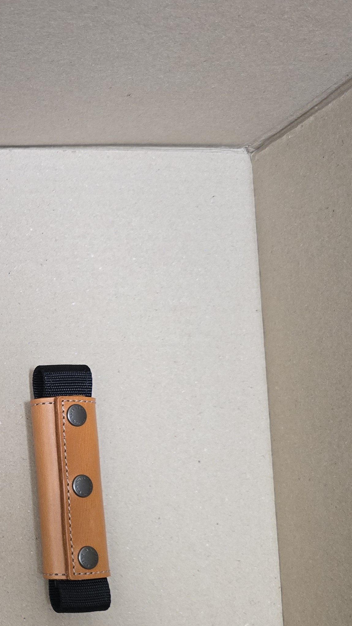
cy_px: 413
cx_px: -195
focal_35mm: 49
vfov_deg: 41.6
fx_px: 813
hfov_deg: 20.4
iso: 500
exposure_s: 1/120
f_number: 1.7
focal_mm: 6.3
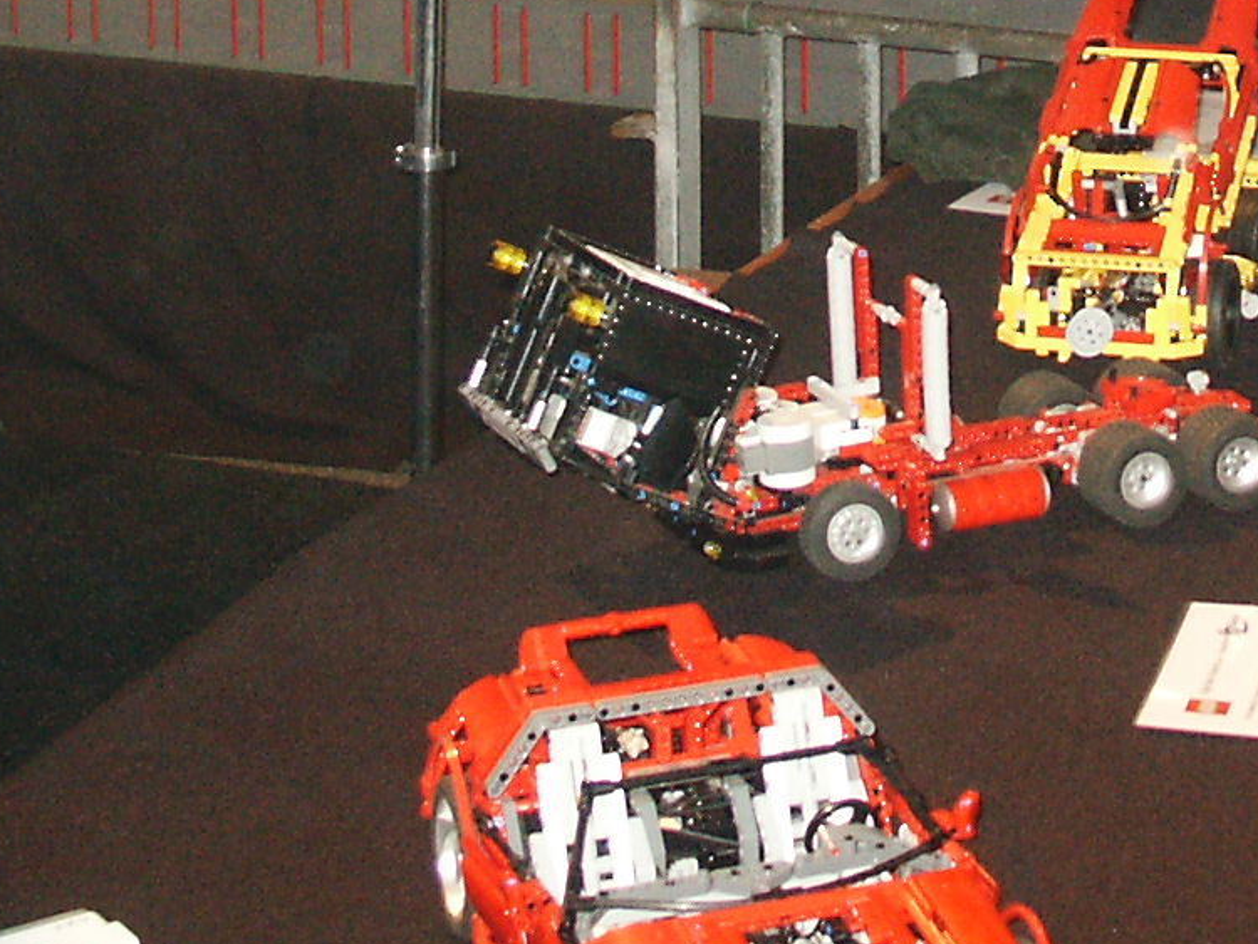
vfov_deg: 13.2
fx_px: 3853
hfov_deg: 18.4
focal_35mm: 106
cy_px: -448
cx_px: 993
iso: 200
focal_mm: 7.18
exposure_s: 1/45
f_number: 3
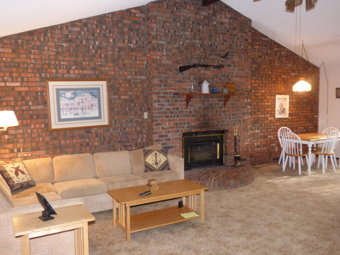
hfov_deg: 60.0
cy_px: 128
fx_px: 295
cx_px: 170
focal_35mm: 30
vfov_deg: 46.8
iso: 800
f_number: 3.3
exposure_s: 1/60
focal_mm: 5.29
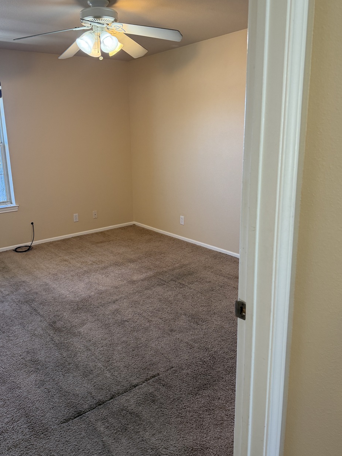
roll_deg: +2.4
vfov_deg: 63.4
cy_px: 219
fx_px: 369
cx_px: 149
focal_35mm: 28
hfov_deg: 49.6
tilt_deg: -13.4
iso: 200
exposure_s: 1/120
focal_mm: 6.76
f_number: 1.78
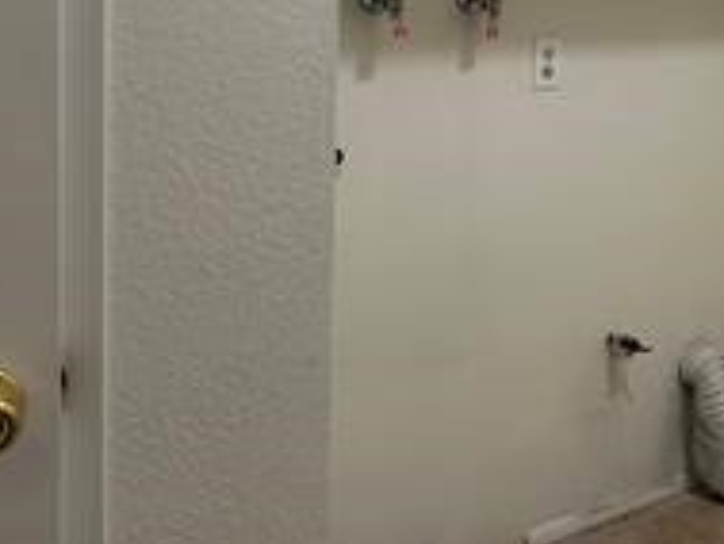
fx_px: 1193
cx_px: 724
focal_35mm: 57
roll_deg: -1.2
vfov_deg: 24.7
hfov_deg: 31.3
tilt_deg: -2.8
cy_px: 21
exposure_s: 1/120
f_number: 1.78
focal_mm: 6.86
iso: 125
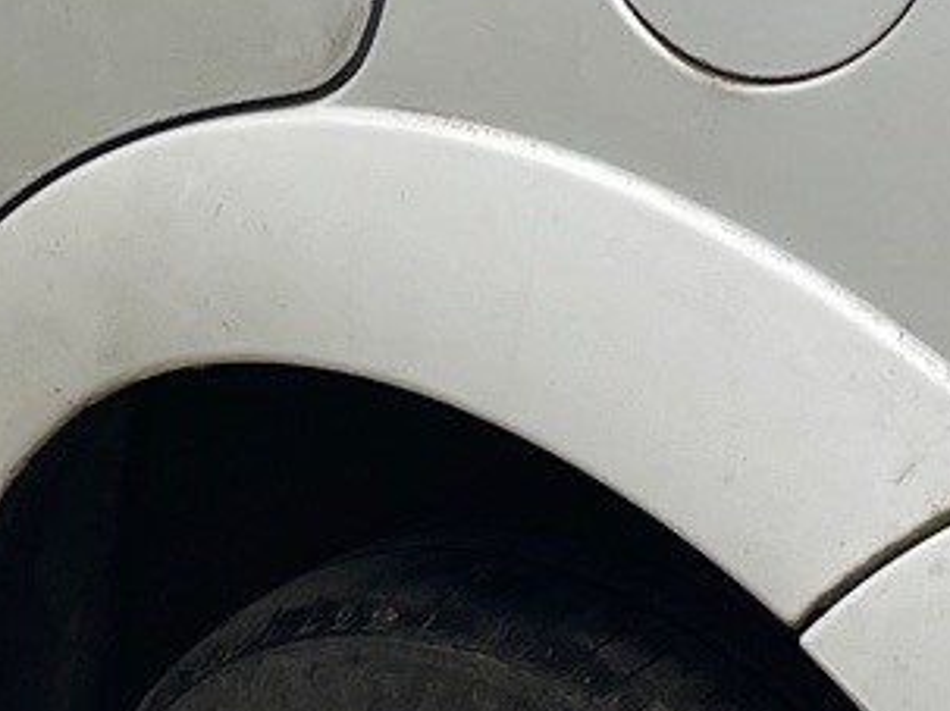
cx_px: 420
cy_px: -191
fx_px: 4526
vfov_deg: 8.9
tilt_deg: -21.6
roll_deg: -2.6
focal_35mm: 165
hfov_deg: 12.0
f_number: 1.6
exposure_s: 1/349
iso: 32
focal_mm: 4.2
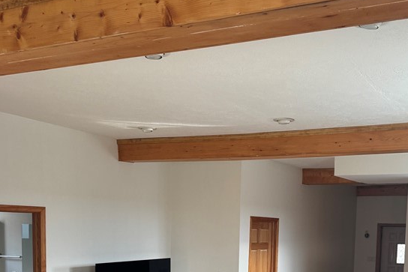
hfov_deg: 41.7
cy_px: 279
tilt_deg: -6.7
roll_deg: -1.0
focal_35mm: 47
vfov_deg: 26.9
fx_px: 533
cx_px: 250
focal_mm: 6.76
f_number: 1.78
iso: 200
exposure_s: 1/97
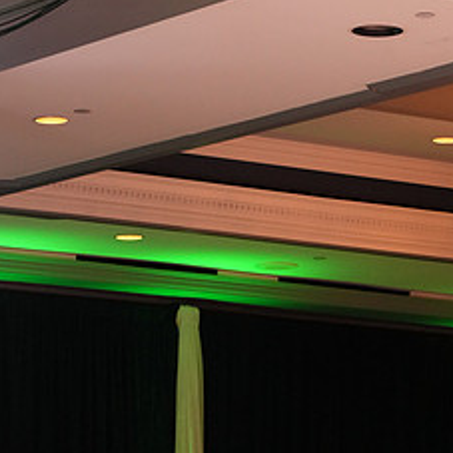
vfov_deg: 7.6
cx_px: 316
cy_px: 559
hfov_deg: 7.7
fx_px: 3376
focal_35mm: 228
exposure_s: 1/200
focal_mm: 105
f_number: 7.1
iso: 5000
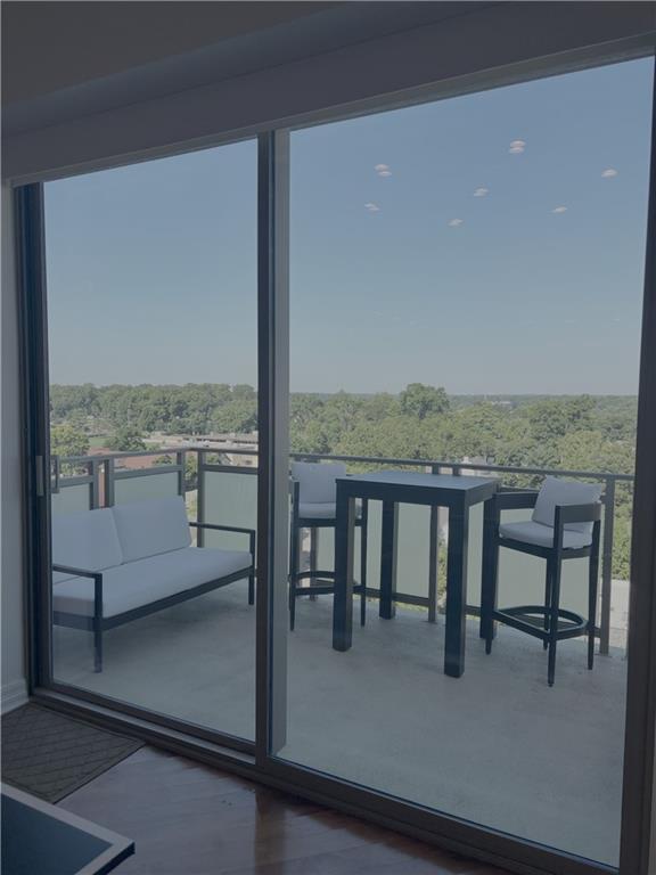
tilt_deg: -3.5
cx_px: 328
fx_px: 657
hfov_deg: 53.1
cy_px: 438
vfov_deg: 67.3
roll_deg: -1.3
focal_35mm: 26
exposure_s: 1/1344
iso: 50
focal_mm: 5.96
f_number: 1.6
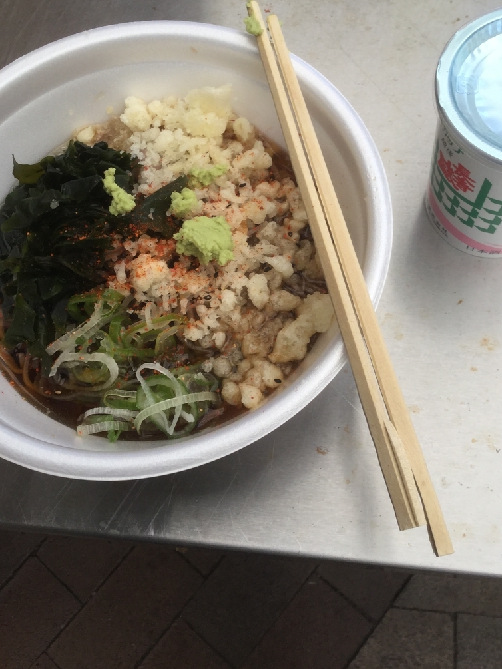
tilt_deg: -65.3
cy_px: 272
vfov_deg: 49.9
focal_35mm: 37
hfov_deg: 38.7
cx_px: 264
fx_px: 715
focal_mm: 3.3
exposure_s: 1/120
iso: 32
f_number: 2.4
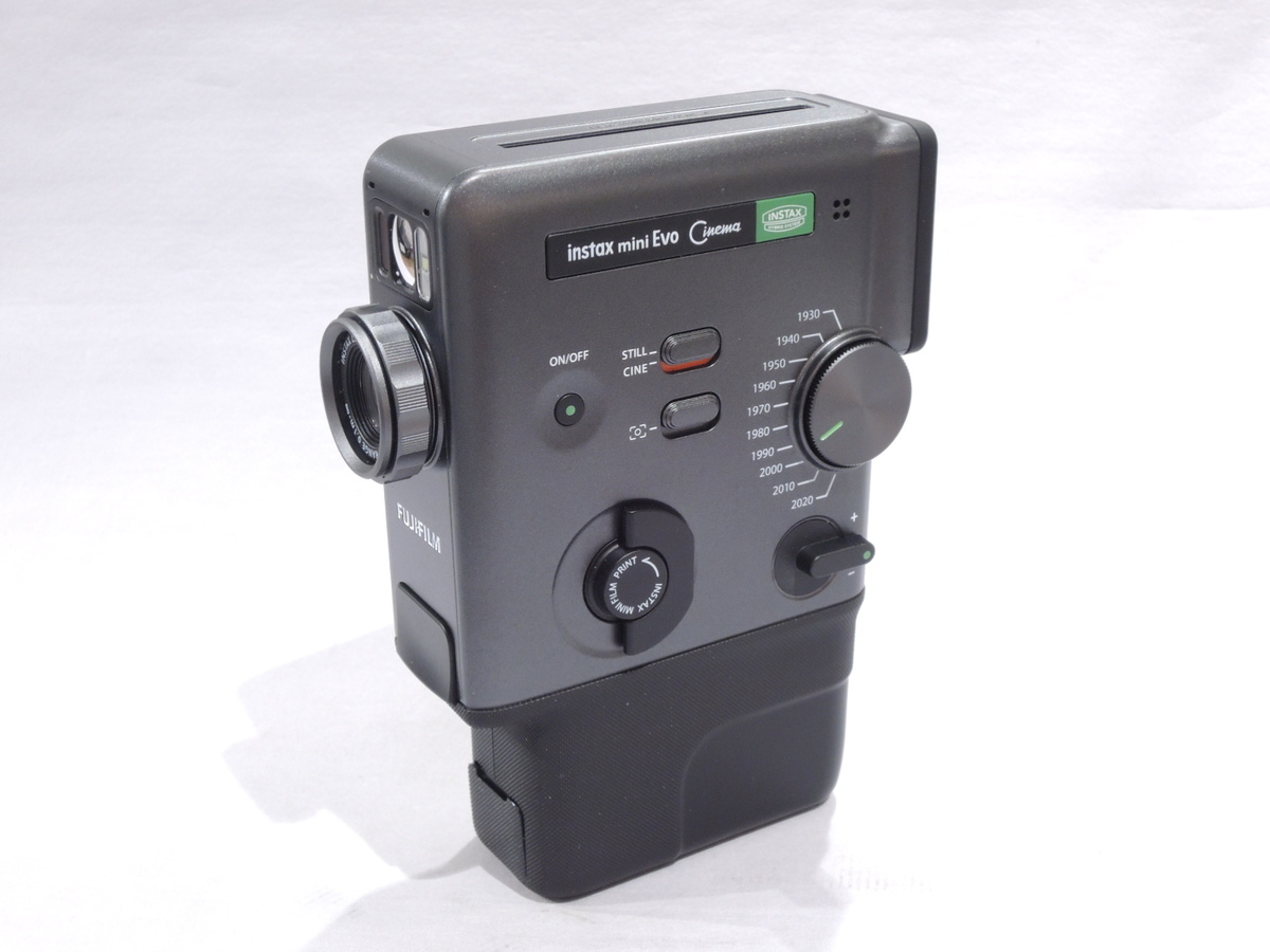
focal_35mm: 50
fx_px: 1834
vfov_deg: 29.1
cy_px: 476
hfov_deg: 38.2
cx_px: 635
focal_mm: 9
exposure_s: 1/30
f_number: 5.2
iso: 400
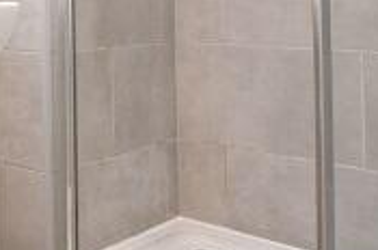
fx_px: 576
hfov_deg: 24.1
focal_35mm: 55
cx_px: -248
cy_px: -26
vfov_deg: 23.0
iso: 800
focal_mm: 10
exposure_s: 1/80
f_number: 4.5
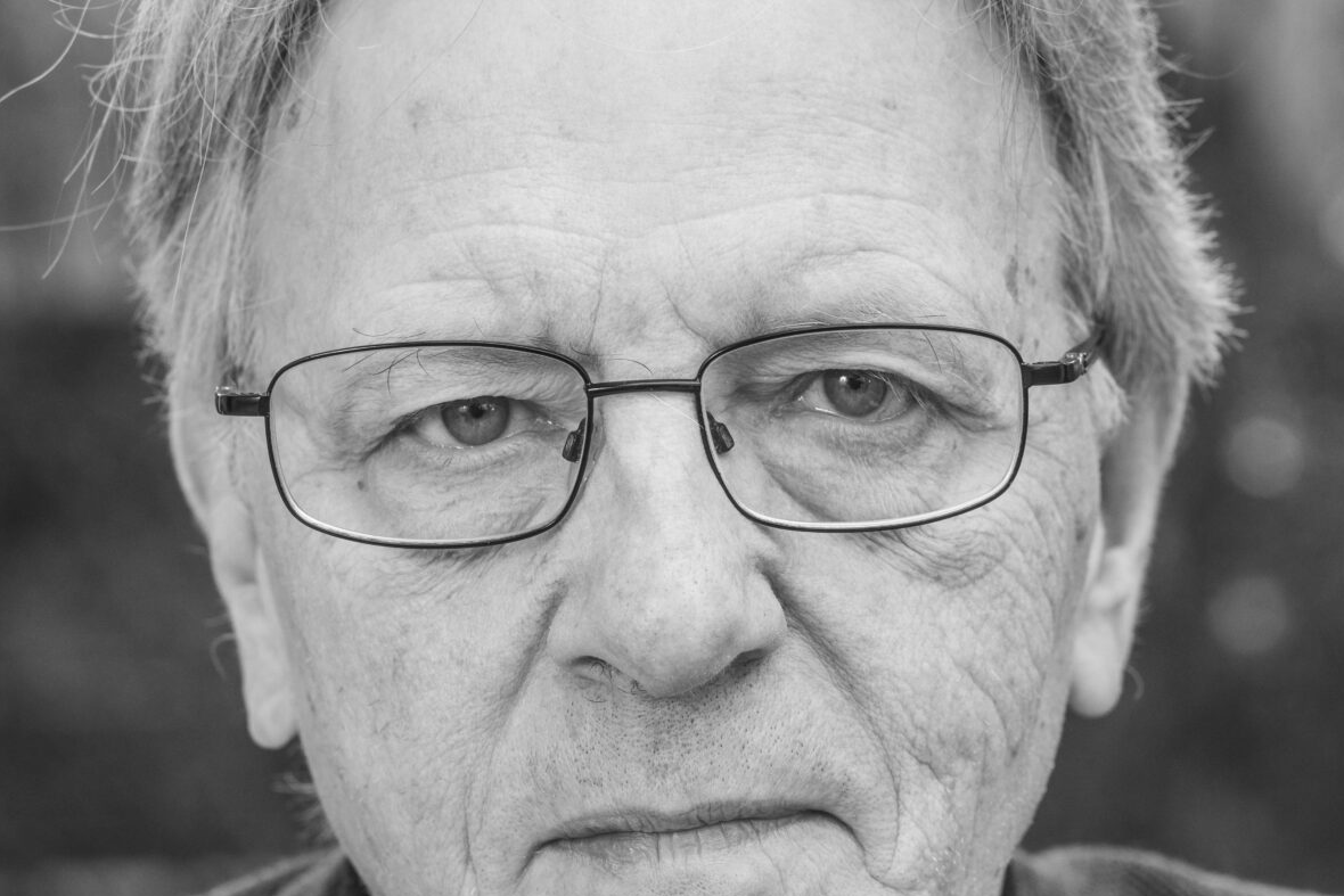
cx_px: 837
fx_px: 5264
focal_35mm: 141
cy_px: 580
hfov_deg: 14.5
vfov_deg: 9.7
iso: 400
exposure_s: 1/100
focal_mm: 65
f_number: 4.5
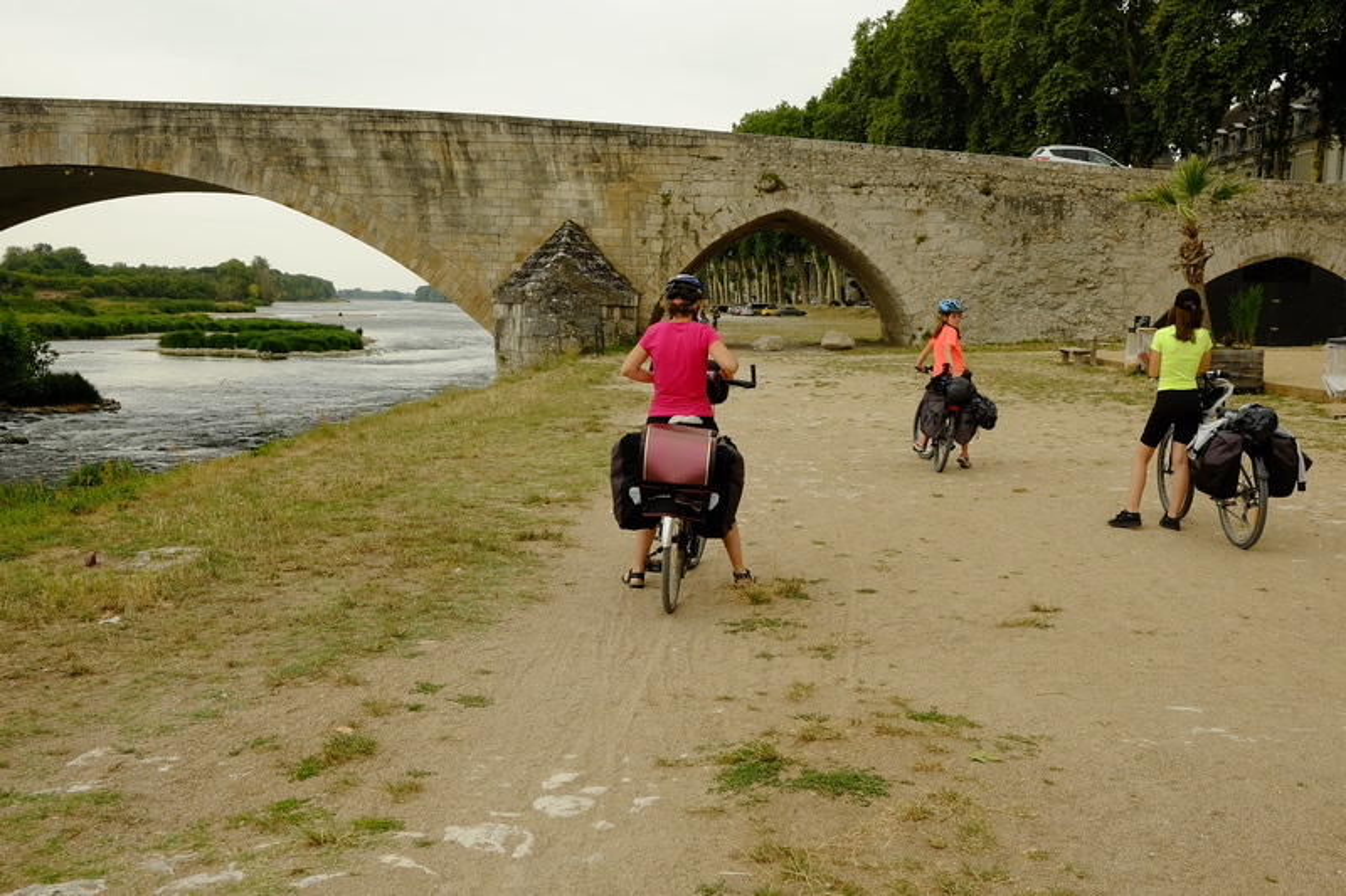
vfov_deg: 37.8
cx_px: 673
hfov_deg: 54.4
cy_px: 448
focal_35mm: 35
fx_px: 1308
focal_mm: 23
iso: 400
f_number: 11
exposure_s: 1/180
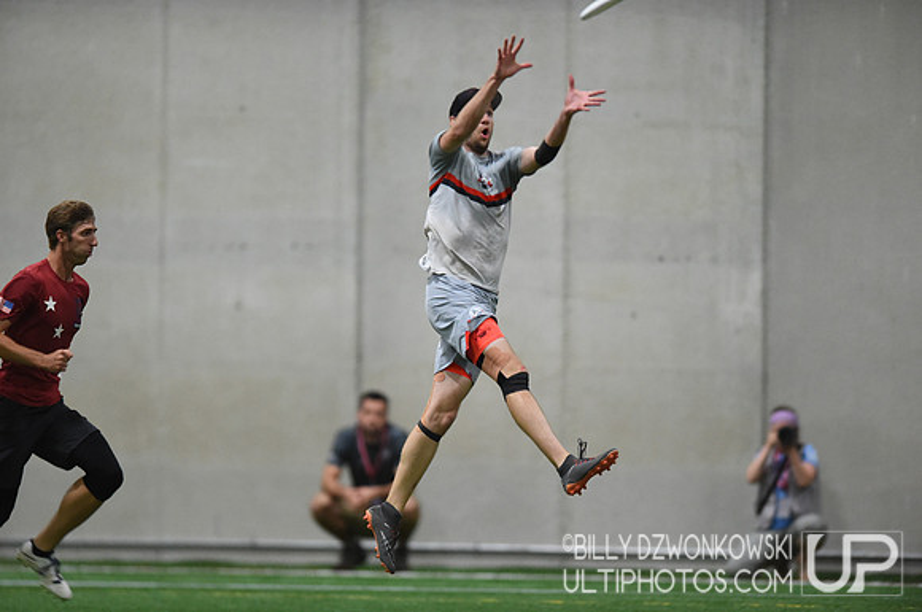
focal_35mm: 400
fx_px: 10230
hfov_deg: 5.2
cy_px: 306
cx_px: 461
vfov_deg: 3.4
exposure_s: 1/500
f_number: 2.8
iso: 10000
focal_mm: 400
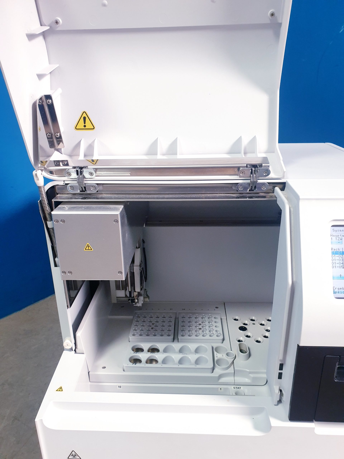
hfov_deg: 53.1
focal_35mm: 26
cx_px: 172
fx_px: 345
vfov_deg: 67.3
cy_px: 230
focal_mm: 4.3
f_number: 2.4
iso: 320
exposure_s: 1/33
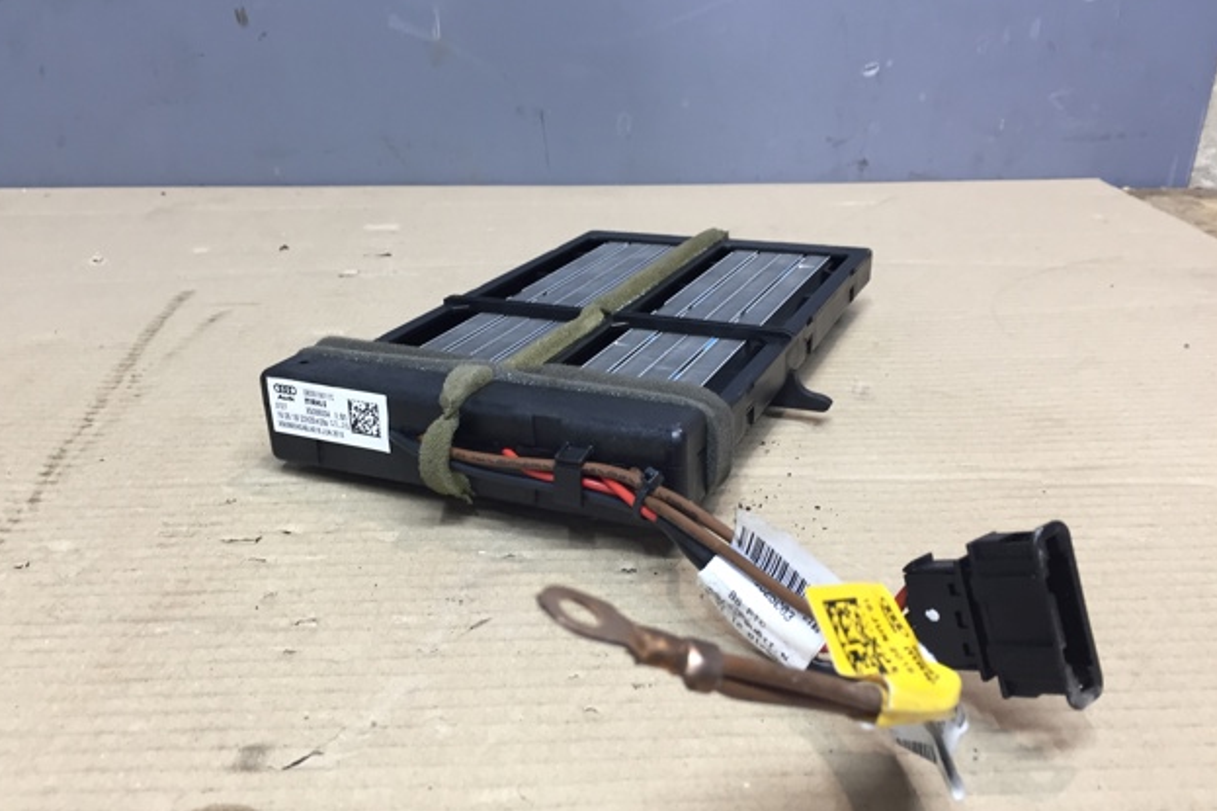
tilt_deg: -25.0
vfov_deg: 42.3
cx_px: 598
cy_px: 448
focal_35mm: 31
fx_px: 1048
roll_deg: -1.8
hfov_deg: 60.3
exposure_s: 1/33
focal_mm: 4.15
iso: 80
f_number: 2.2
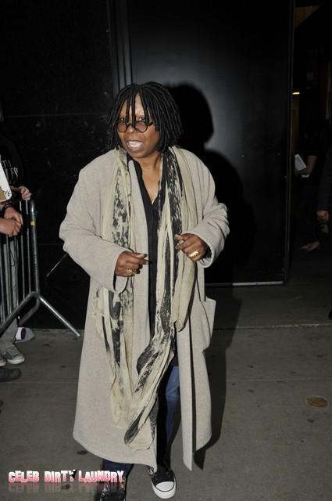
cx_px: 166
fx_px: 499
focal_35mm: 36
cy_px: 250
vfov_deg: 53.2
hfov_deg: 36.8
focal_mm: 24
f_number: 6.3
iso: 320
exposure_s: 1/250
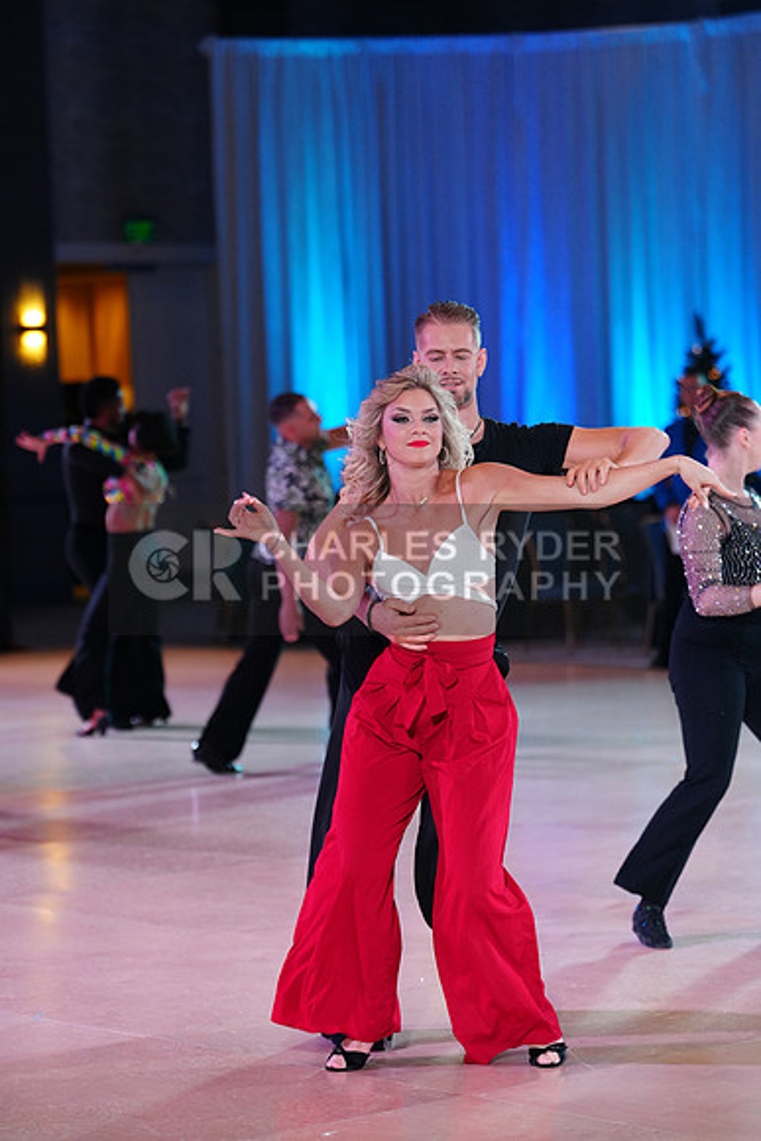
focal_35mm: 111
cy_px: 570
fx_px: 3517
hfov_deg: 12.3
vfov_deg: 18.4
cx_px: 380
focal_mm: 111
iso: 1600
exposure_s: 1/500
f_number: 2.8
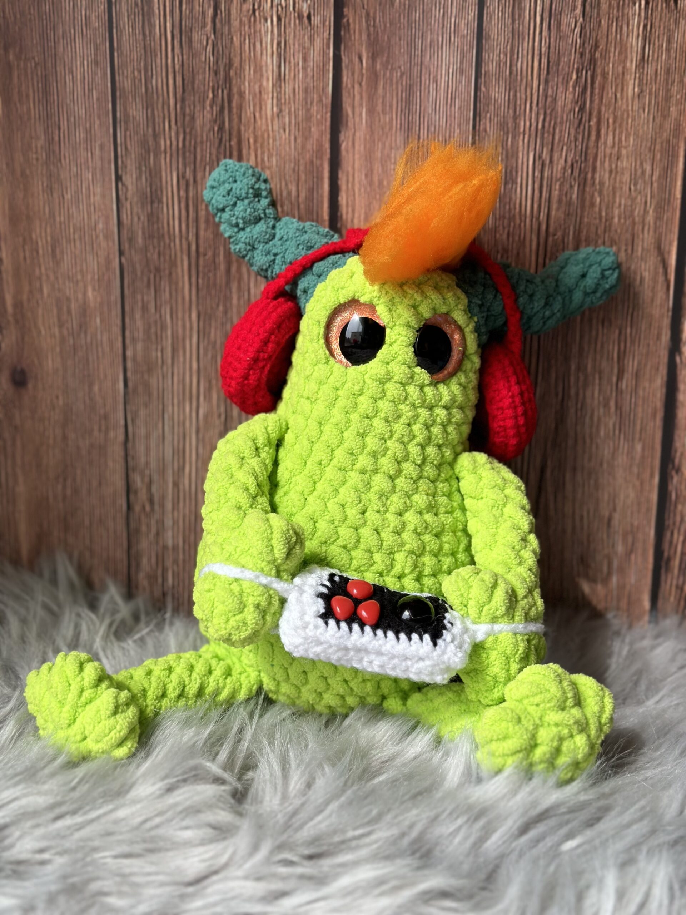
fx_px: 1268
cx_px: 343
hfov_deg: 30.3
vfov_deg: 39.7
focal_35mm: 48
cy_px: 458
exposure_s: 1/953
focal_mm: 6.86
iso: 80
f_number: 1.78
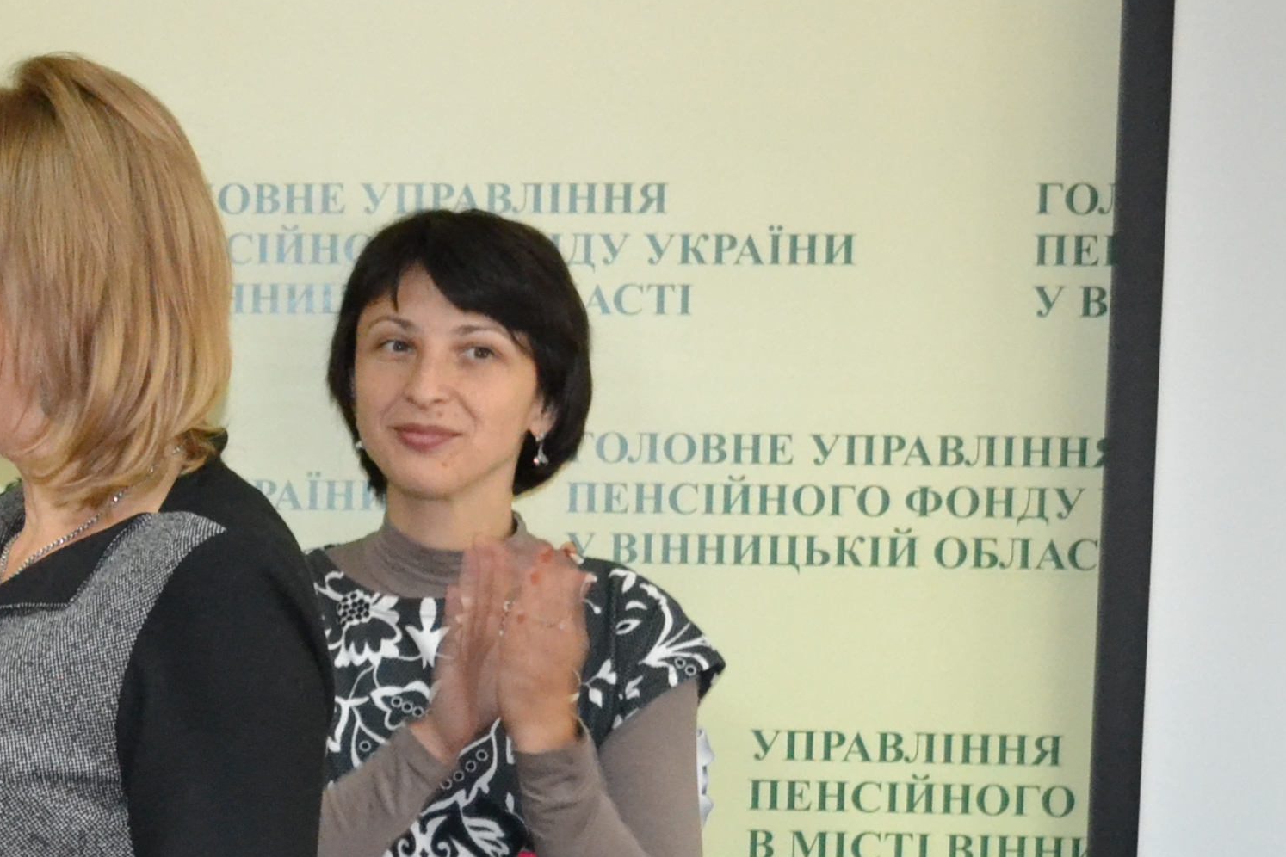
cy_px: 817
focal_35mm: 111
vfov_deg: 12.2
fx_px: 3965
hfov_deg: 17.2
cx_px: -432
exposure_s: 1/60
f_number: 4
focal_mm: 24
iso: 2500
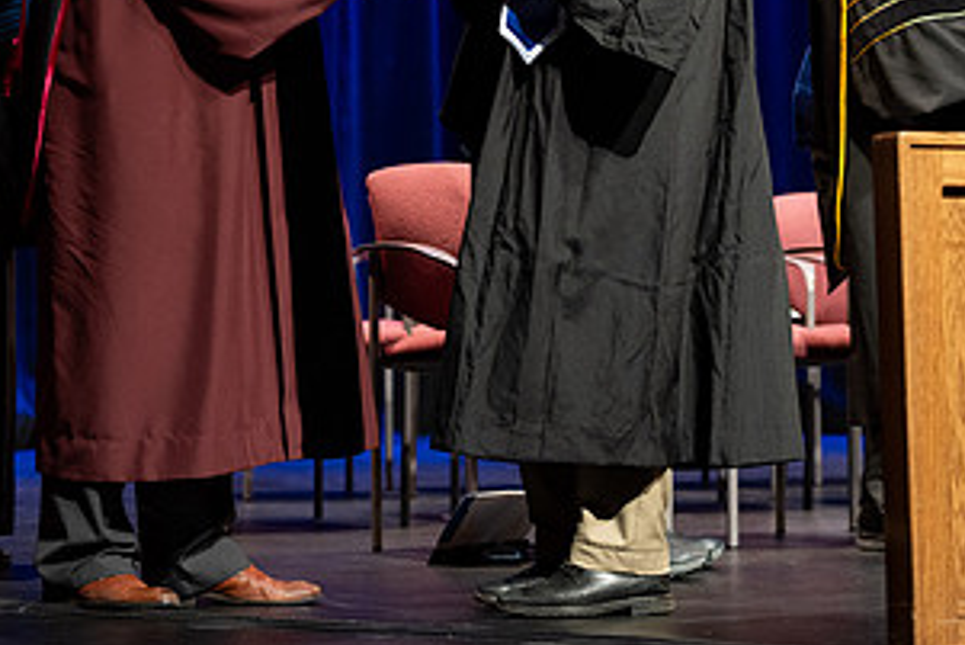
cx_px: 410
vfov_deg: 10.1
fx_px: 3620
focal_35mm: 135
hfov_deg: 15.2
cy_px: 34
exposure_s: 1/200
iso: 800
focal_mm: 70
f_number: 2.8
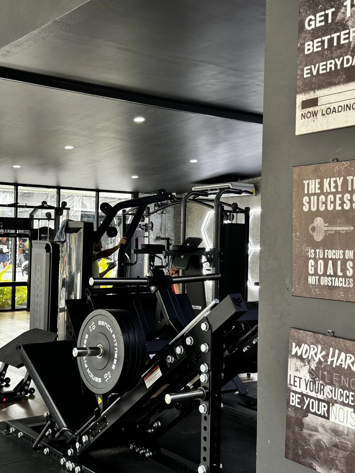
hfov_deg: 30.3
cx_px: 178
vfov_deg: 39.7
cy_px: 236
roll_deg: -0.8
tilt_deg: -1.2
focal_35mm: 48
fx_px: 656
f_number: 1.78
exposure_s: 1/50
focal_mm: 6.76
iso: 80
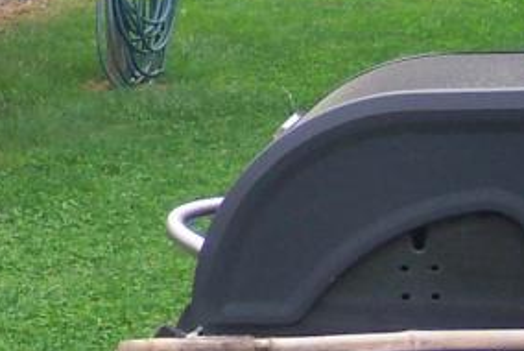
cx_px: -277
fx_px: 2244
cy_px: 2
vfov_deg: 8.9
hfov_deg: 12.6
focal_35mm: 154
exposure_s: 1/350
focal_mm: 8
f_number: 2.8
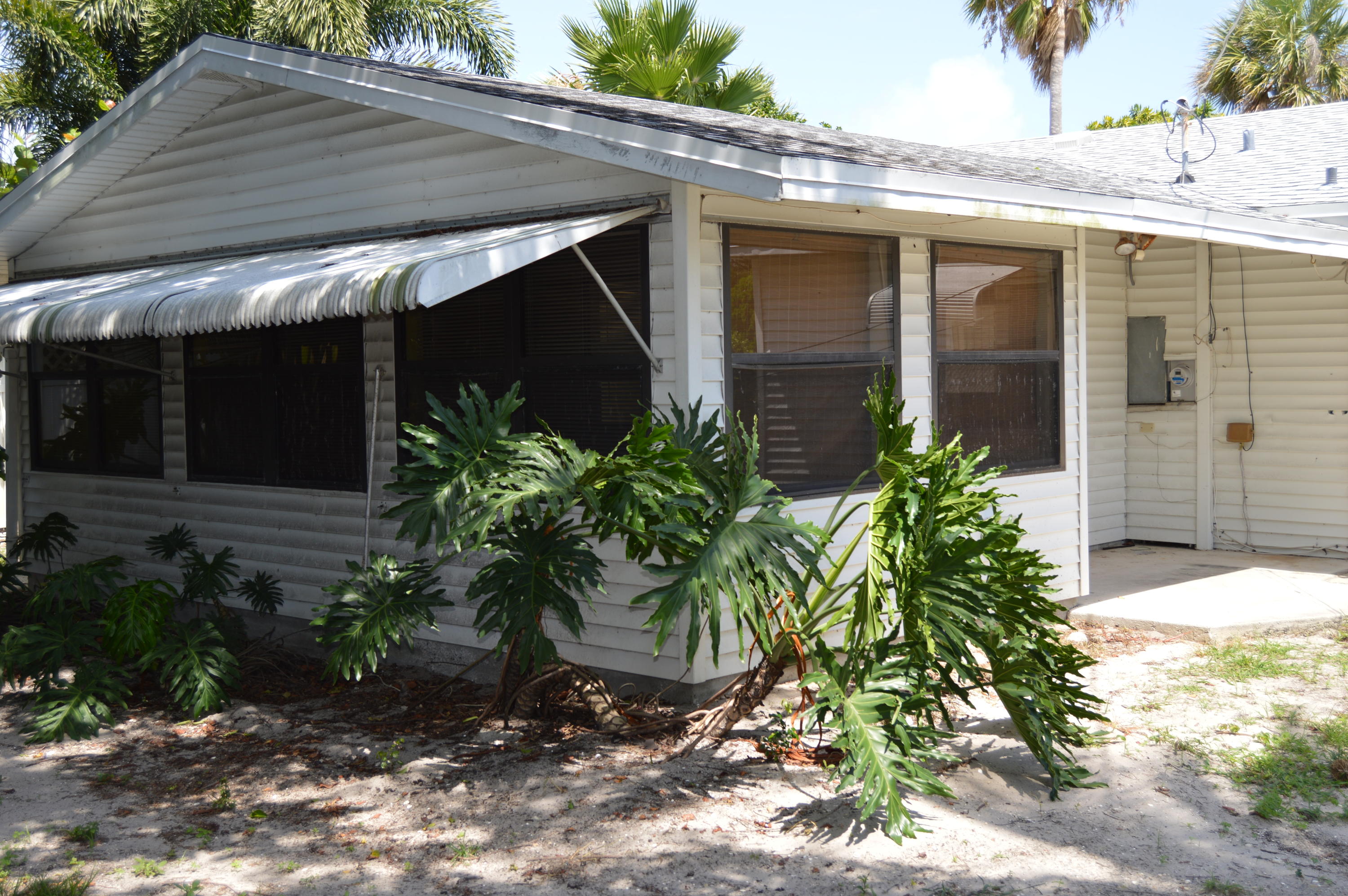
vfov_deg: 31.8
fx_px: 1571
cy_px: 448
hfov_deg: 46.4
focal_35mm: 42
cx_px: 674
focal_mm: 28
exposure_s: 1/200
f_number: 6.3
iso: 100
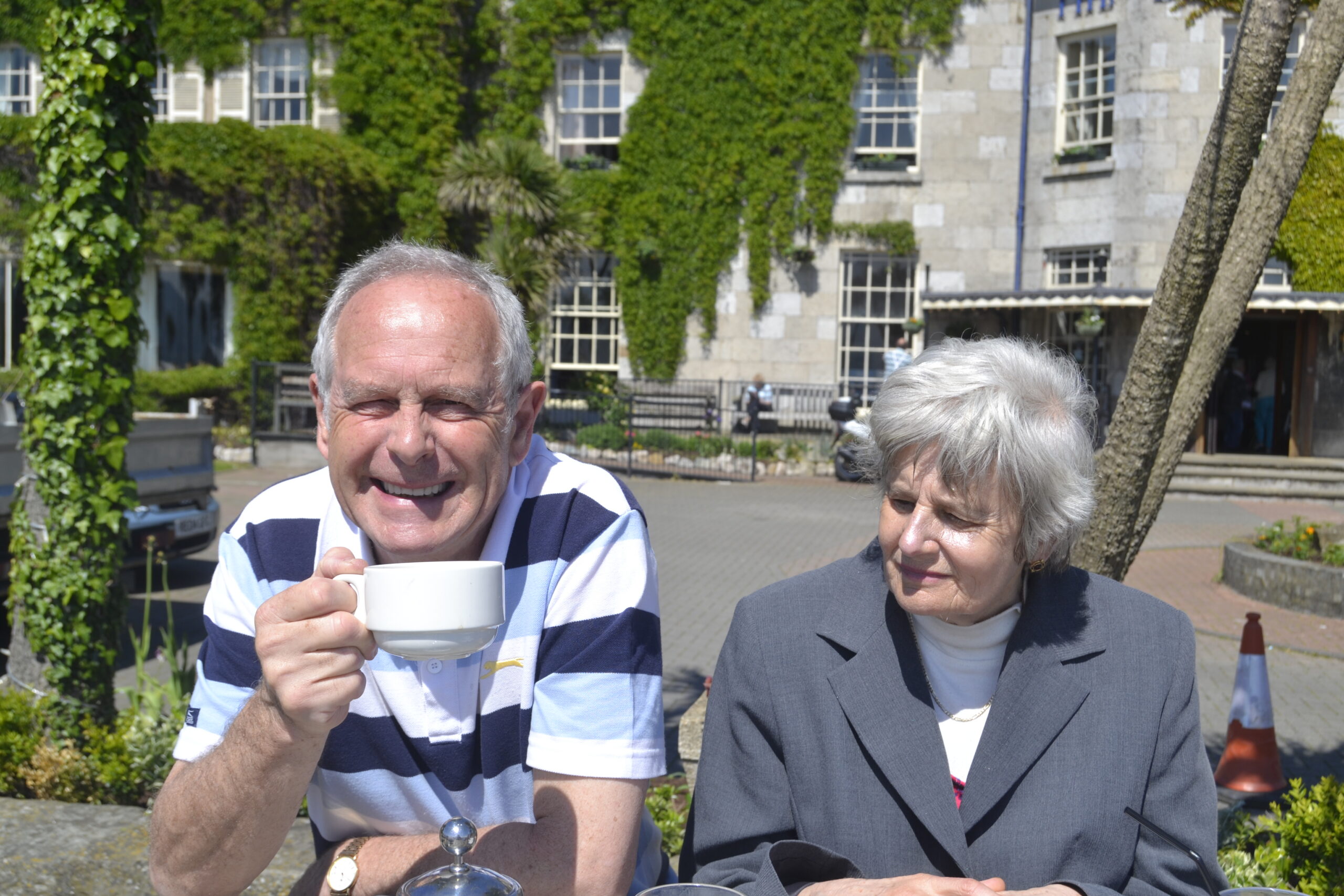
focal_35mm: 39
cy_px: 448
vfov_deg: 34.2
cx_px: 672
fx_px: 1456
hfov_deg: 49.6
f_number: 9
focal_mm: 26
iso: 100
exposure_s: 1/320
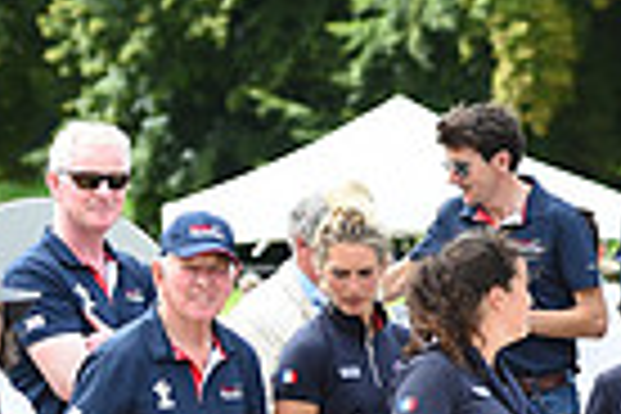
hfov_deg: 5.7
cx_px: 1206
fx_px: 6141
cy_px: 135
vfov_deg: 3.9
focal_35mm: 356
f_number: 2.8
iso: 200
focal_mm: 85
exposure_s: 1/1000
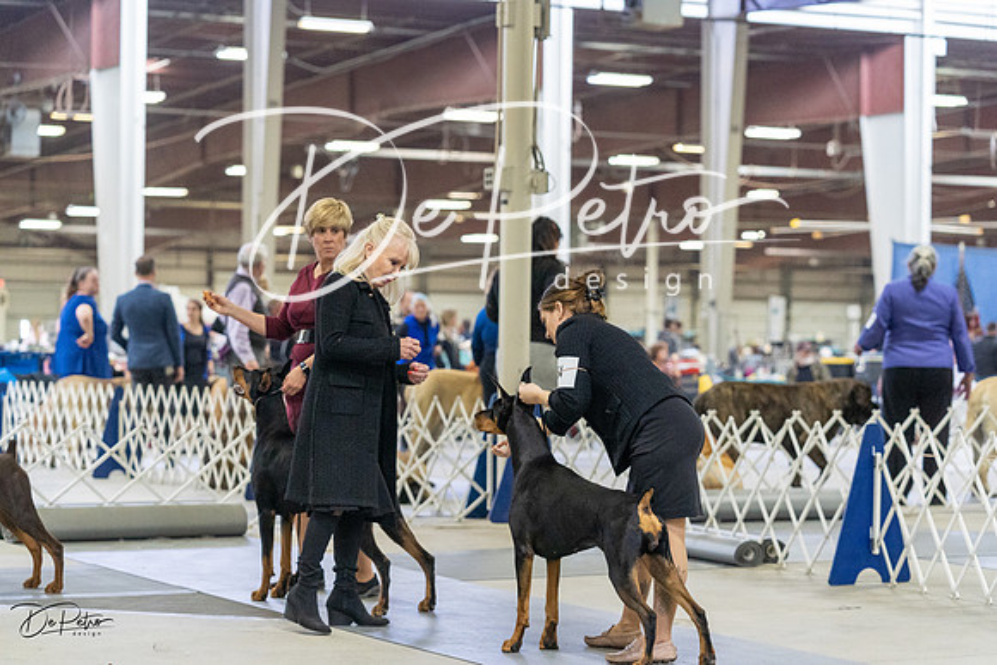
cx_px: 498
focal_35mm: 93
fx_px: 2576
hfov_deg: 21.9
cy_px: 332
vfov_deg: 14.7
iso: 6400
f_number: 3.5
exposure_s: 1/320
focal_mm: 93
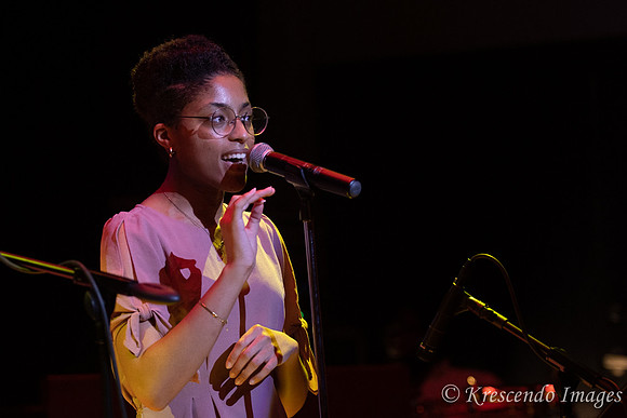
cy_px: 214
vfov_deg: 8.1
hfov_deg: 12.1
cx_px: 266
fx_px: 2950
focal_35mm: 169
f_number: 2.8
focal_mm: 98
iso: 1600
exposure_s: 1/200
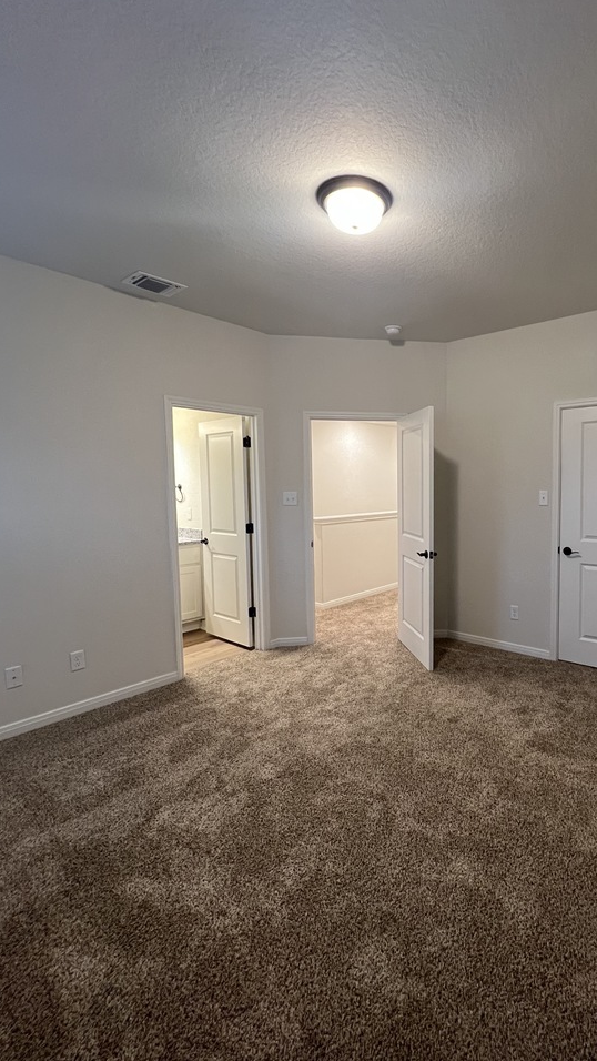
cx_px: 408
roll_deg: +0.7
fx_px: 450
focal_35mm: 16
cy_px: 524
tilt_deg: -3.9
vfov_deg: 99.4
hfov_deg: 65.0
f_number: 1.8
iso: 400
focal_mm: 1.57
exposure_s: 1/60
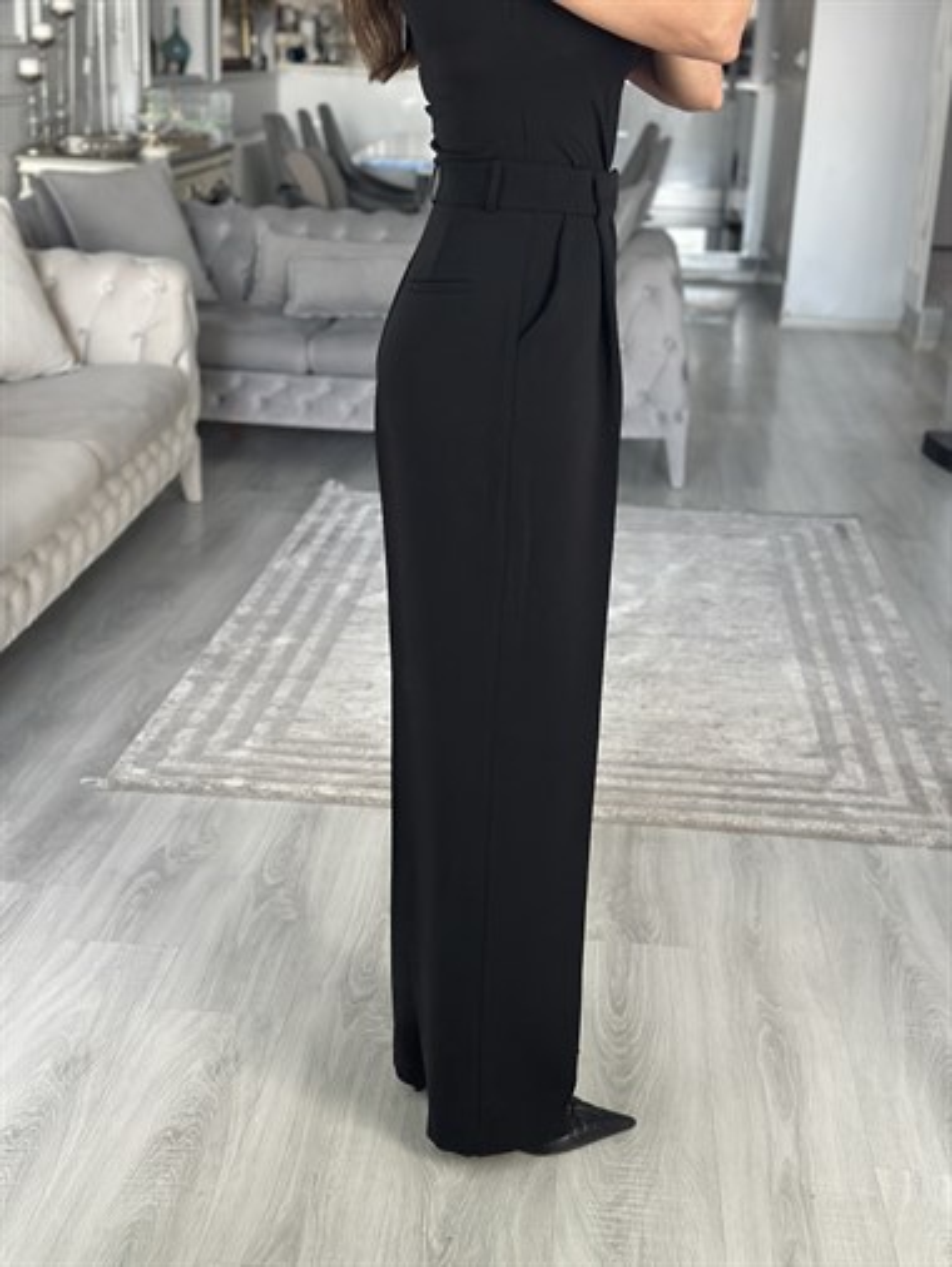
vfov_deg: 39.6
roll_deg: -1.9
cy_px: 634
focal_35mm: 48
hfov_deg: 30.3
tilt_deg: -34.6
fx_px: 1759
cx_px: 476
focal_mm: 6.86
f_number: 1.78
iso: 320
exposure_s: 1/60
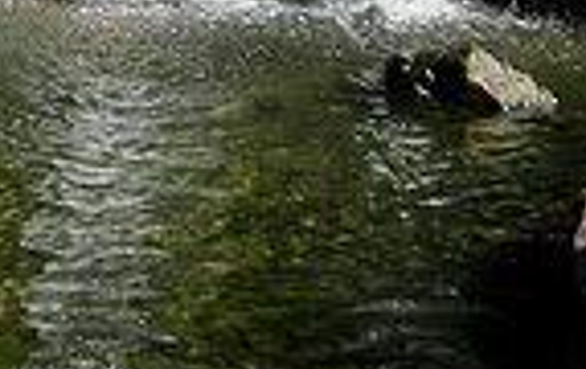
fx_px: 2400
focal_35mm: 150
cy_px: -449
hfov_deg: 13.5
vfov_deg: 8.2
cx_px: -131
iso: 50
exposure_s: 1/312
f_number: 3
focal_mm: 5.8
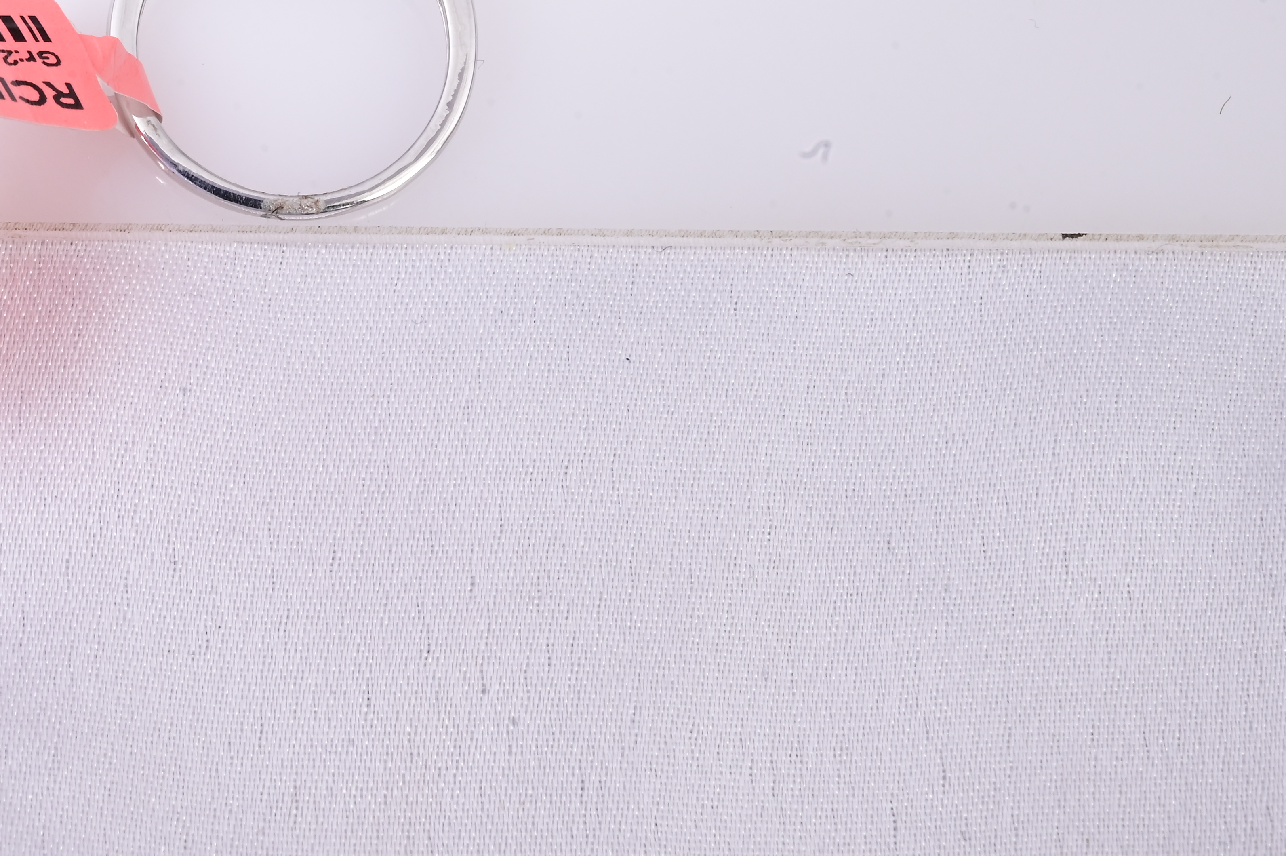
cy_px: 63
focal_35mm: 133
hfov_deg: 15.4
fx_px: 4748
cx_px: 315
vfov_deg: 10.2
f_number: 22
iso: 640
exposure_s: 1/100
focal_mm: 70
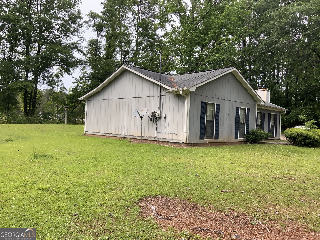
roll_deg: -3.2
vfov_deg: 48.2
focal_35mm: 29
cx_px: 160
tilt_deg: +0.5
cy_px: 120
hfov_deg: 61.7
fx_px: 268
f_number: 1.8
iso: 16
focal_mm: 3
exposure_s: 1/272
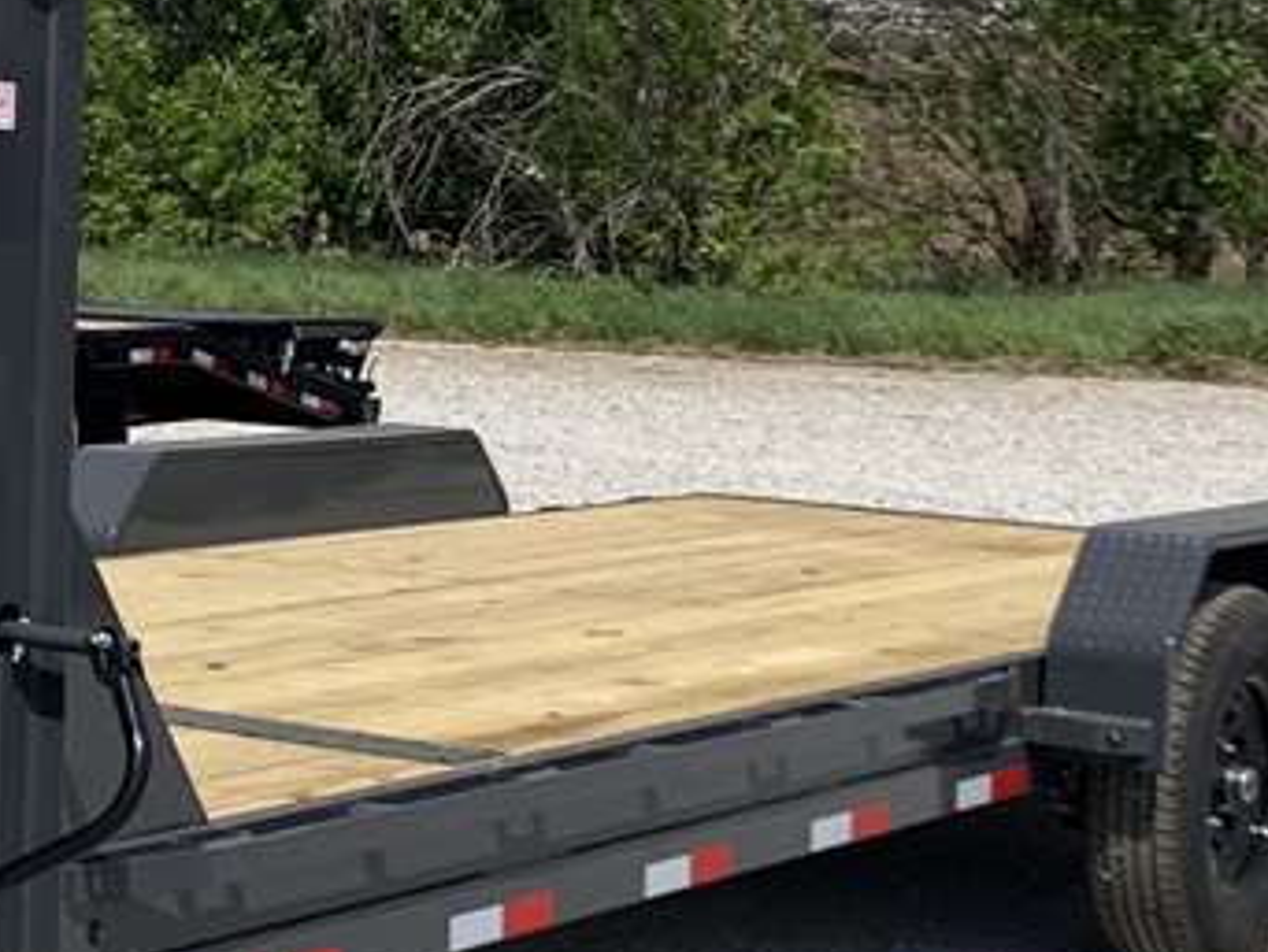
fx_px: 3629
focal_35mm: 99
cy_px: 376
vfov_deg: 14.9
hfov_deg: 18.5
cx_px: -369
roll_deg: -0.9
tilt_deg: -3.5
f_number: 1.8
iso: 32
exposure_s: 1/4049
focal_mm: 3.99
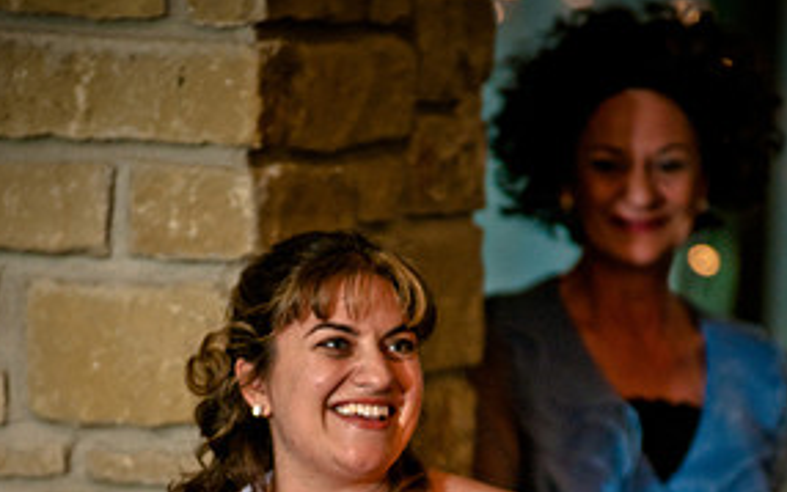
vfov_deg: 2.7
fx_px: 10299
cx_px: 395
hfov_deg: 4.4
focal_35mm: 480
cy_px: 563
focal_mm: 200
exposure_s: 1/200
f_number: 2.8
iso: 400
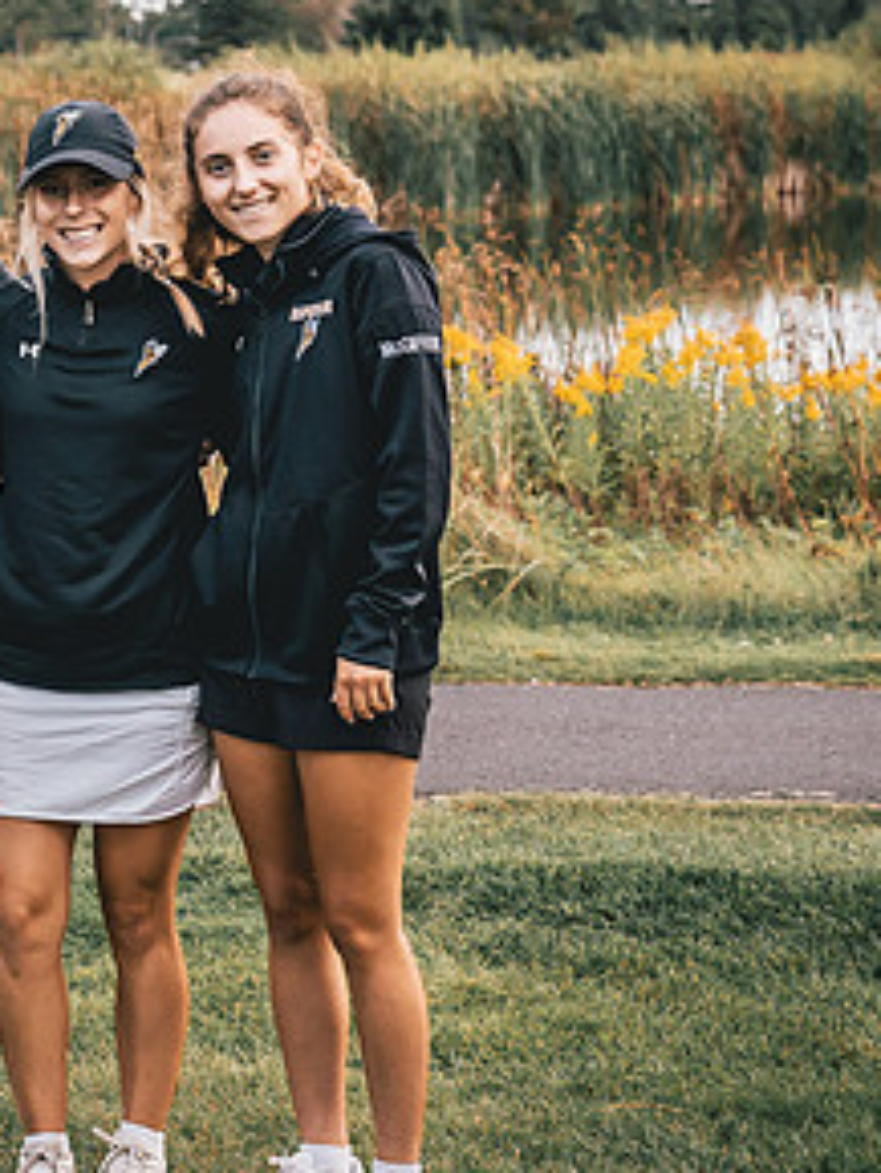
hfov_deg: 13.6
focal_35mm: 107
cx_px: -70
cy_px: 493
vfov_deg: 18.4
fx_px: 3628
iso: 400
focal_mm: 35
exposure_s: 1/1600
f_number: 2.8
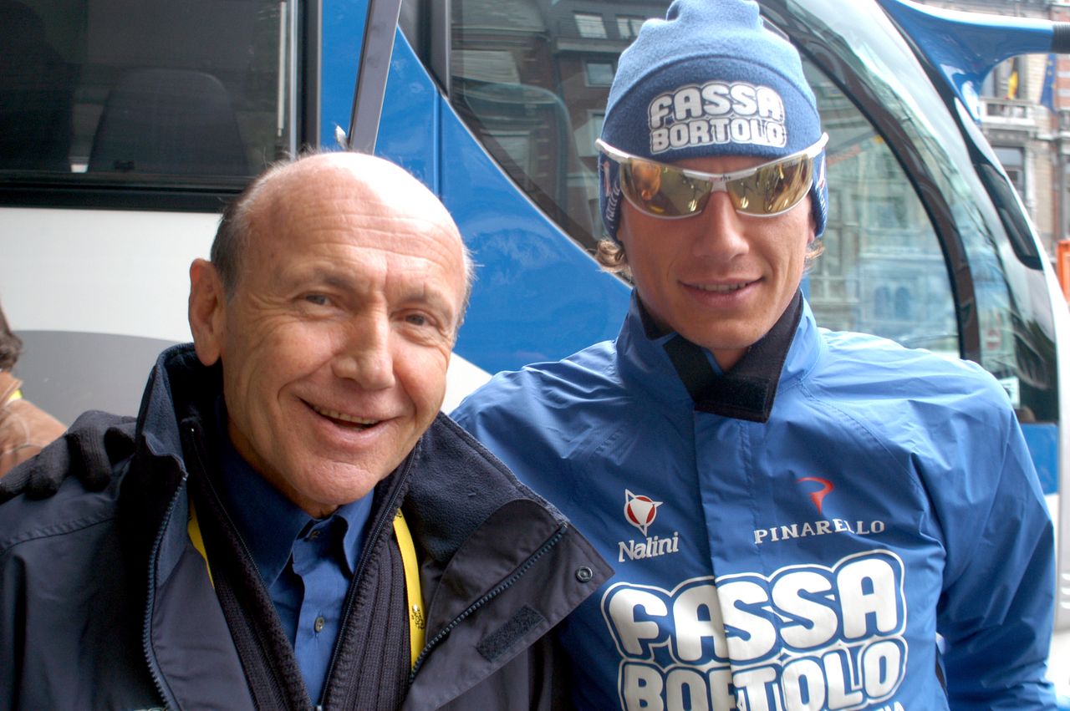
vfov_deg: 28.9
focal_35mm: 46
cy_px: 356
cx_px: 535
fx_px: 1381
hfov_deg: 42.4
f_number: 6.3
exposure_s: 1/160
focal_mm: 31
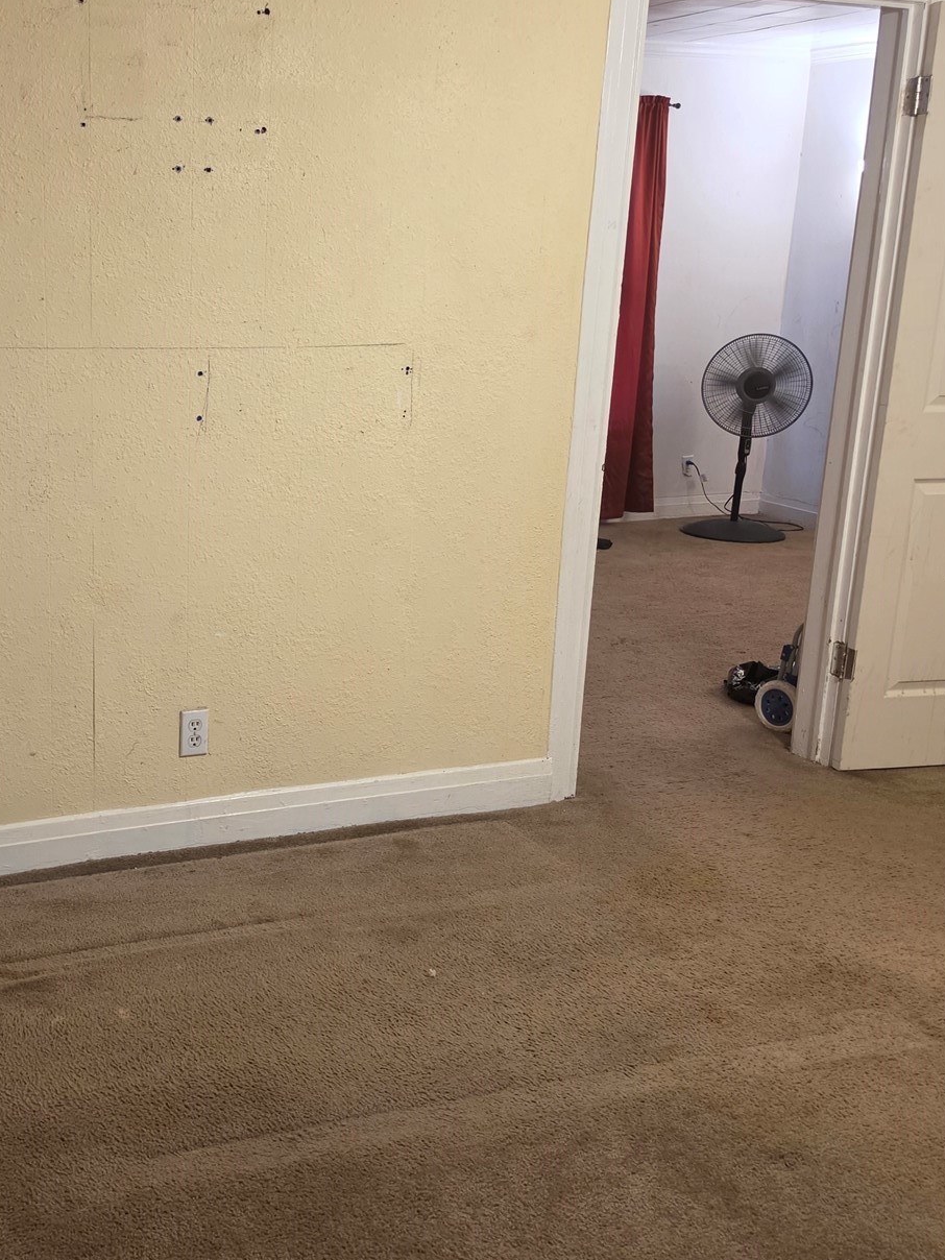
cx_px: 159
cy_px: 625
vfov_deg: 47.9
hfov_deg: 35.4
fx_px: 1420
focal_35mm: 39
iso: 400
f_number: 1.4
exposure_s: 1/120
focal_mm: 6.5
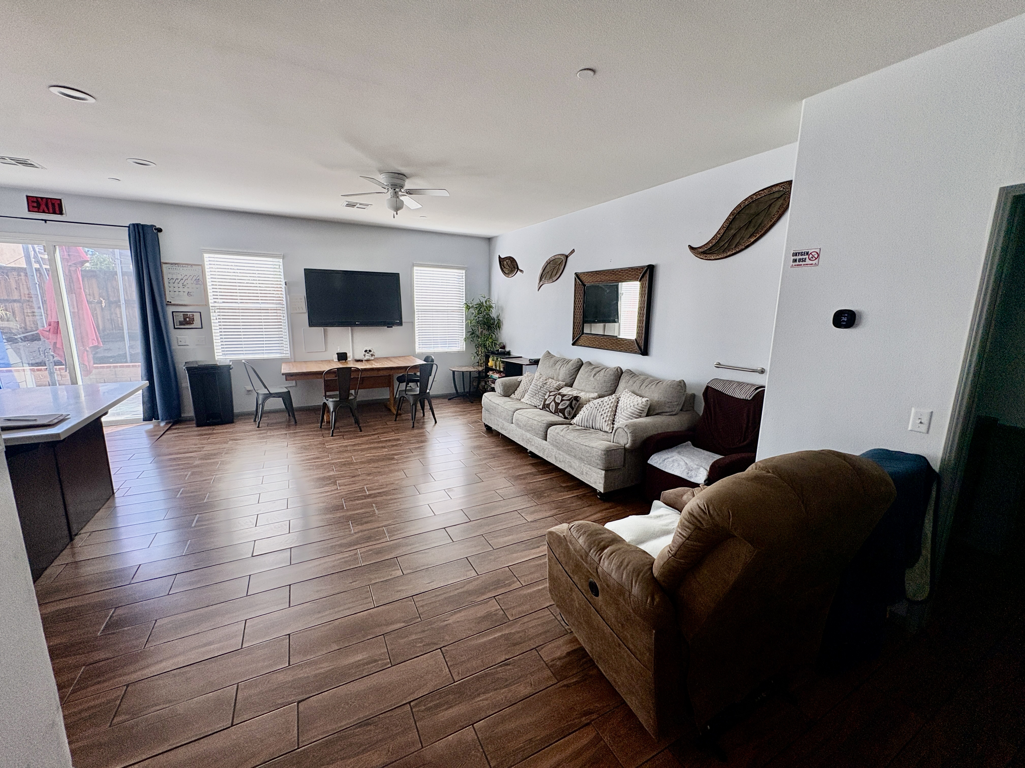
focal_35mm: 14
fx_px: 415
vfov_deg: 85.7
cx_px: 512
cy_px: 384
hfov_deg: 102.1
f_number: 2.2
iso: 125
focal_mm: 2.22
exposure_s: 1/116
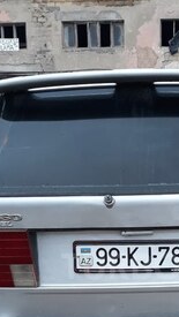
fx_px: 447
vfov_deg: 37.3
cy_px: 266
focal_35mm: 53
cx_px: 150
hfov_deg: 22.3
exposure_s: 1/100
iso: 50
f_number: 1.7
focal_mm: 3.71
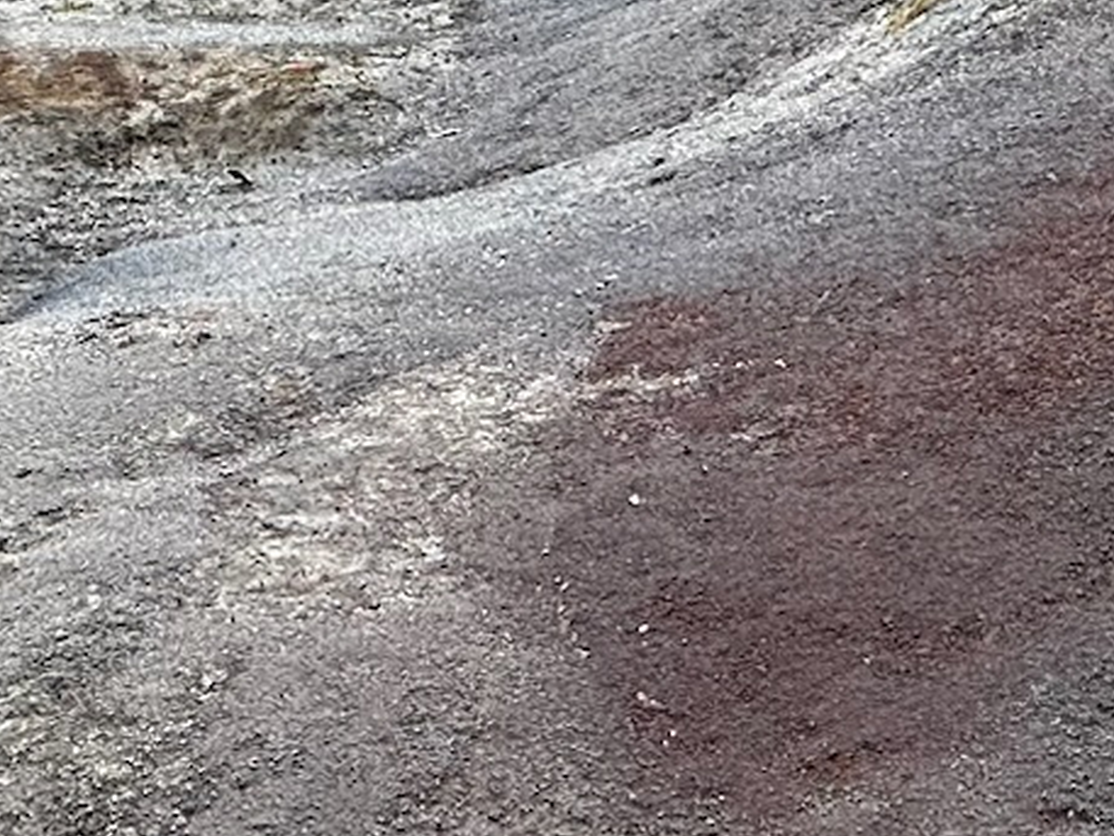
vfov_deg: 4.3
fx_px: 11106
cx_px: 144
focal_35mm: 345
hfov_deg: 5.7
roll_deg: -0.4
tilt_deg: -6.5
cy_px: 405
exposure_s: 1/259
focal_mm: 9
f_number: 2.8
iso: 32
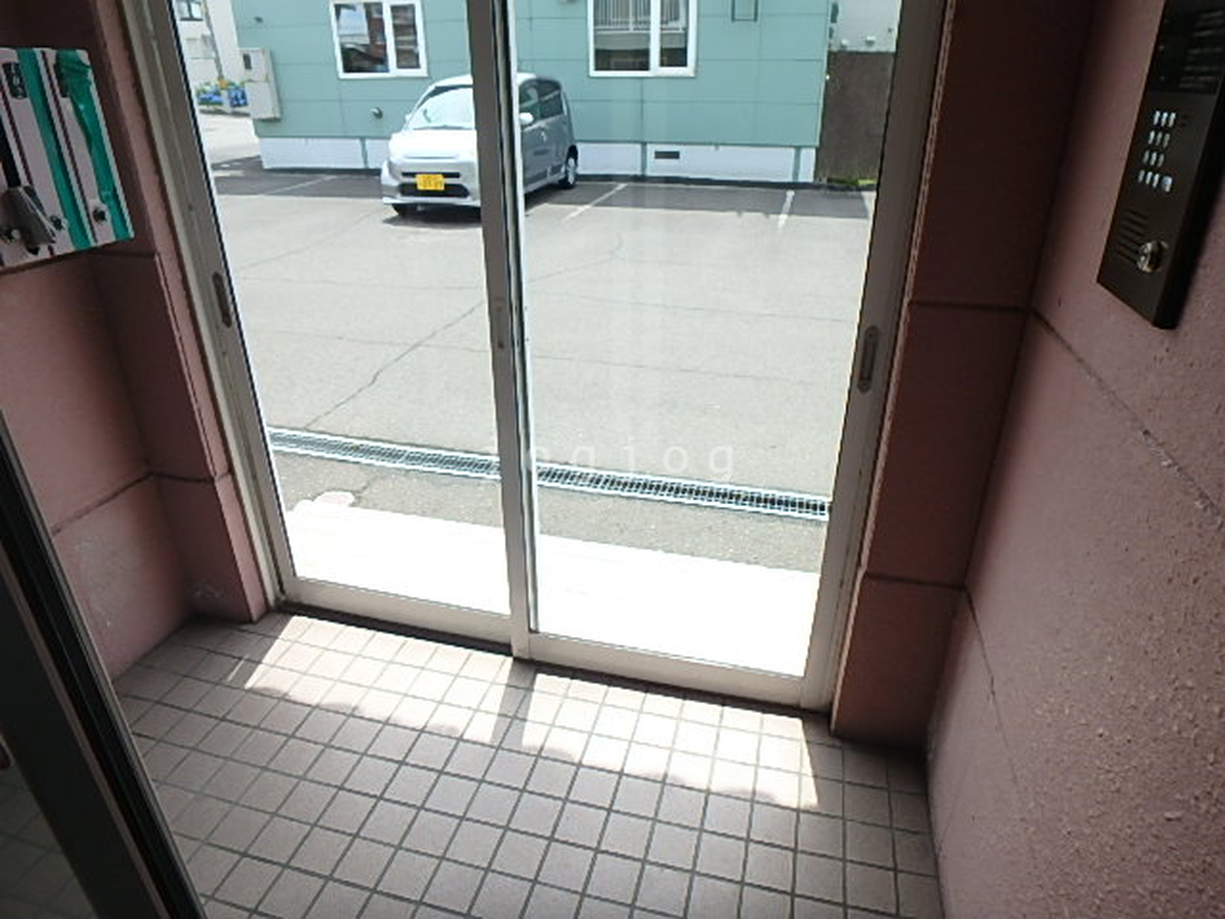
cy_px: 460
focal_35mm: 21
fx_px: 743
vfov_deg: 63.4
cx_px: 612
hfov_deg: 79.0
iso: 125
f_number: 3.5
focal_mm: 3.7
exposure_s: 1/320
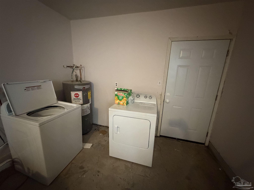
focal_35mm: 14
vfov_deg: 85.7
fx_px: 103
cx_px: 127
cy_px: 95
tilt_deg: -13.9
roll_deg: -1.2
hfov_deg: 102.1
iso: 1250
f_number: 2.2
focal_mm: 2.22
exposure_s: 1/30
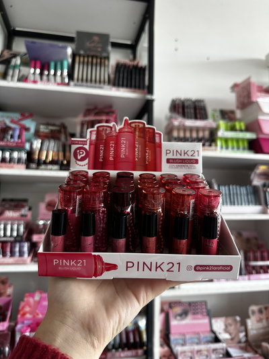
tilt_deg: +8.3
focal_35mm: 24
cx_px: 134
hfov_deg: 56.8
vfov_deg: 71.6
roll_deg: -1.1
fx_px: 249
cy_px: 180
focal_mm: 6.86
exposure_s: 1/121
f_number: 1.78
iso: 160
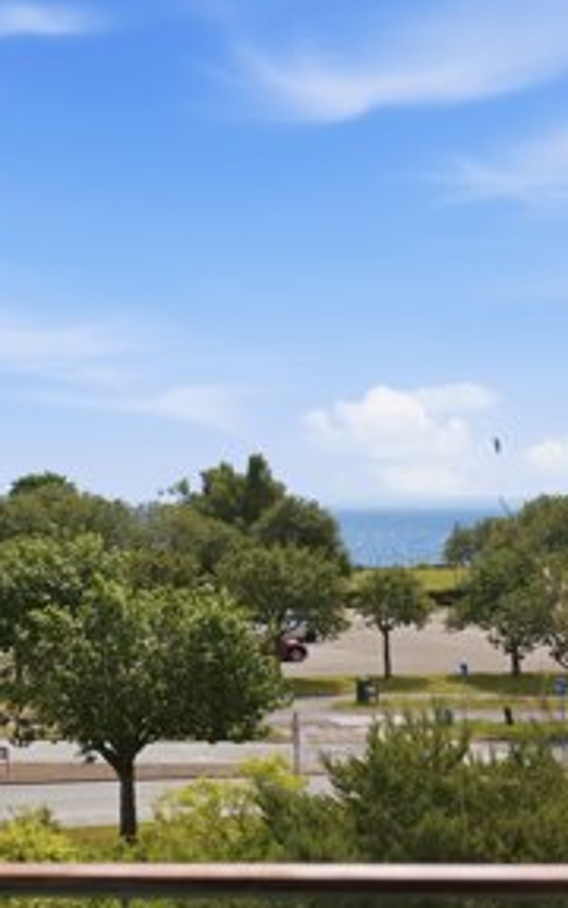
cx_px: 66
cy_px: 416
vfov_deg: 28.2
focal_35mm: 73
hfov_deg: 17.6
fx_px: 1808
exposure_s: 1/3200
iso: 200
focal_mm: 28.9
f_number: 3.2
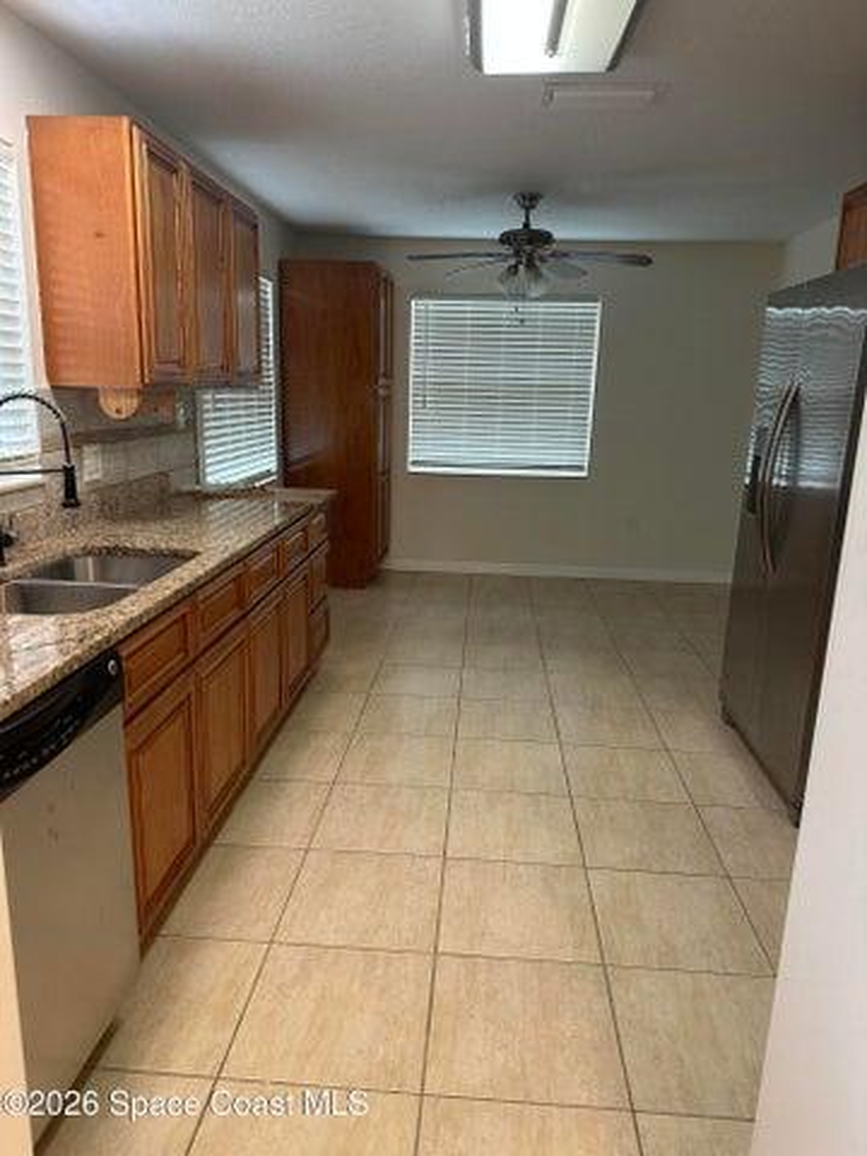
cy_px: 578
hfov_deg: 56.8
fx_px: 801
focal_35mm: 24
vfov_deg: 71.6
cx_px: 434
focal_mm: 6.86
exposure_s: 1/60
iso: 125
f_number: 1.78
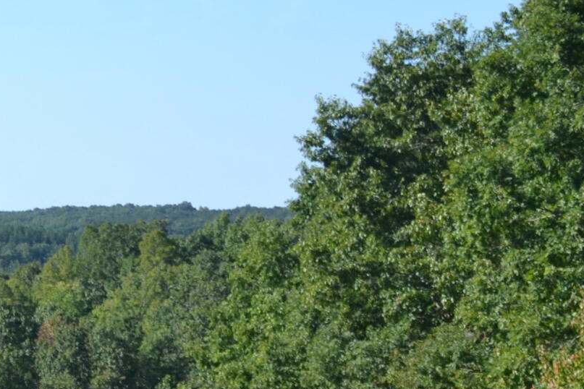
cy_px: 387
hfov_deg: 12.8
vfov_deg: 9.4
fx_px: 2352
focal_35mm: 145
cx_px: -470
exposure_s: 1/200
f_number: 7.1
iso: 100
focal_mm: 26
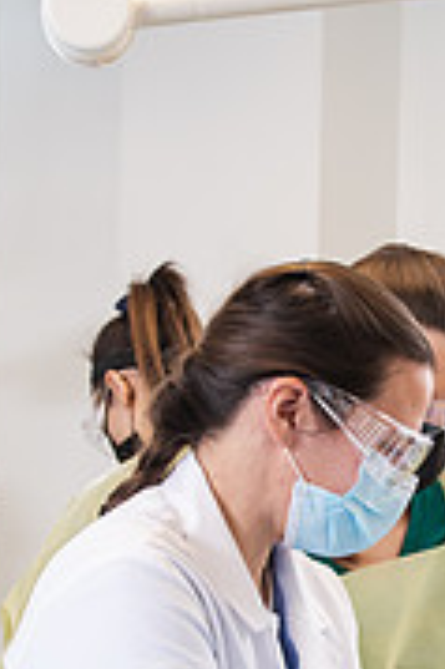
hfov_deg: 14.7
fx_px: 1690
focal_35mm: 91
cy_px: 525
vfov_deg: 22.1
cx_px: 464
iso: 500
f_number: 3.5
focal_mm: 28
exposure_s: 1/200
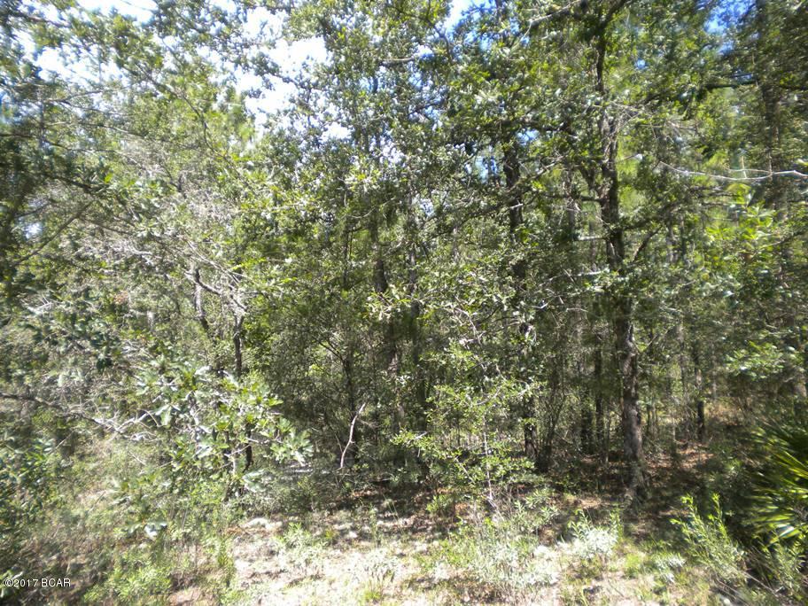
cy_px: 303
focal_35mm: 35
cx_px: 404
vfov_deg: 40.7
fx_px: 817
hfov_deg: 52.6
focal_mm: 6.3
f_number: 3.1
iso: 142
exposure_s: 1/470
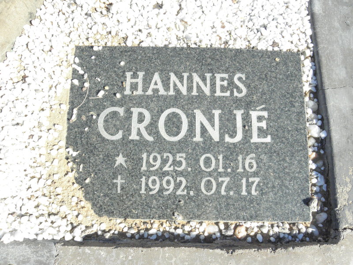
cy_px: 132
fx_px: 265
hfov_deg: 67.3
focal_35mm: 26
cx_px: 176
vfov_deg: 53.1
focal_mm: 4.6
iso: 200
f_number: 6.3
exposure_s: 1/400
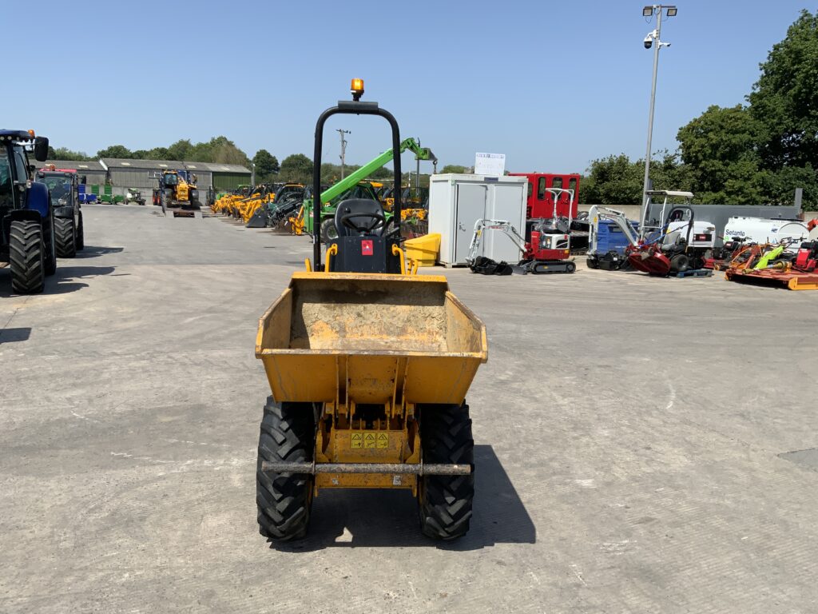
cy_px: 307
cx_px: 409
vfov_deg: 48.2
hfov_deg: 61.7
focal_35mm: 29
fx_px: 685
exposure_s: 1/2227
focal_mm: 3
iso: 16
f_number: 1.8
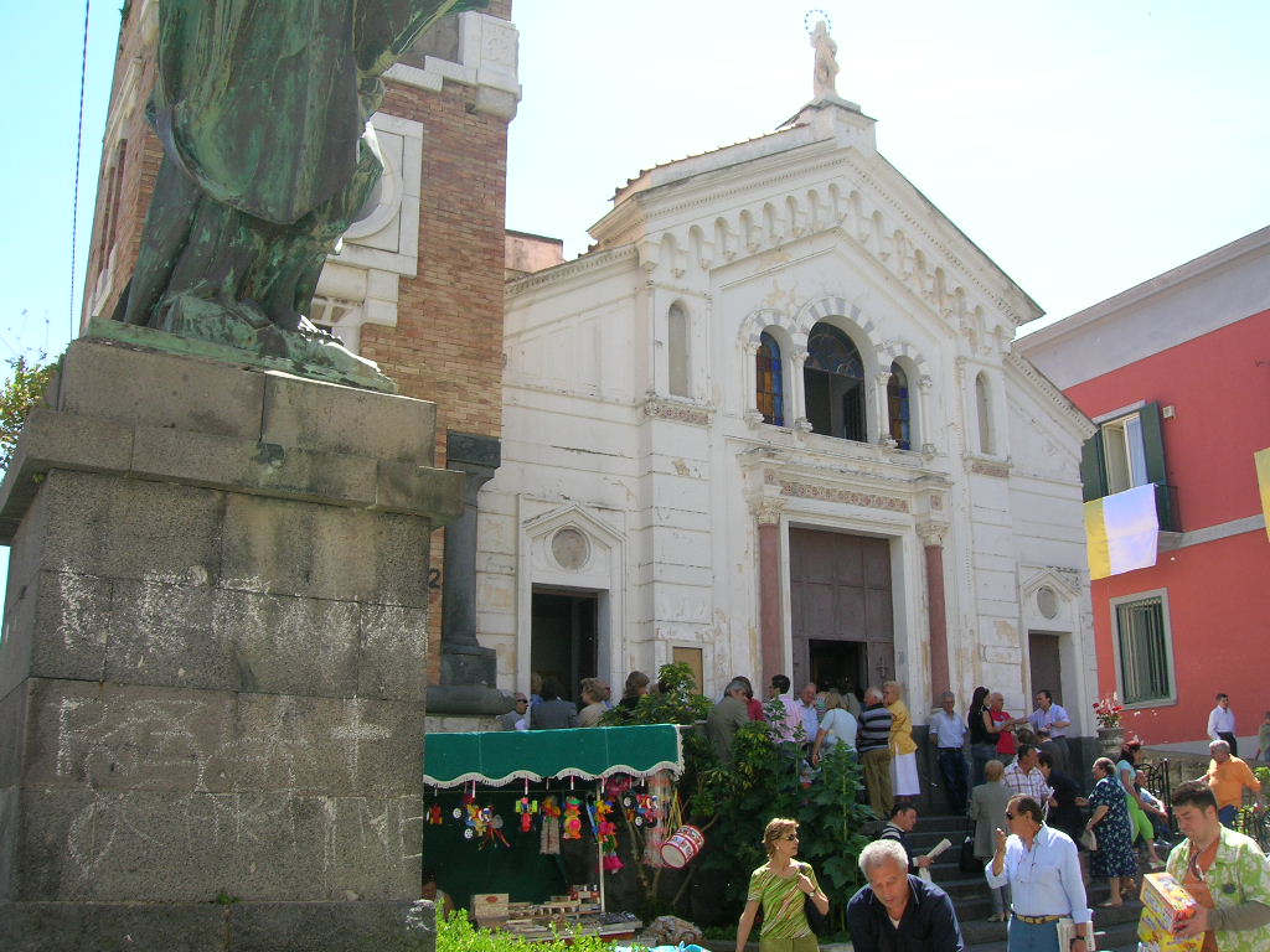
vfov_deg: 41.8
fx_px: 1247
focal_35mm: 34
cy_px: 476
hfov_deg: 54.0
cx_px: 635
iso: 50
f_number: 4.9
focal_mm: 5.7
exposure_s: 1/152
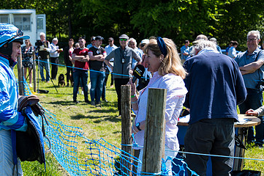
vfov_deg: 18.3
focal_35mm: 74
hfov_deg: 26.9
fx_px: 542
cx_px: 53
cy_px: 132
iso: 50
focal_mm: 46
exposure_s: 1/250
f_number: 4
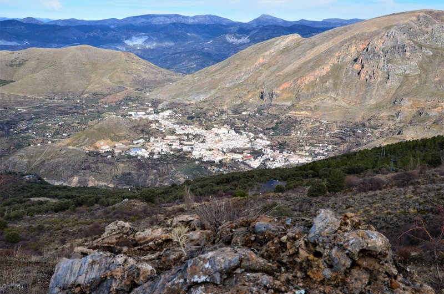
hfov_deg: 41.2
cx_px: 222
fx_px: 591
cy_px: 147
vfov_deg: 28.0
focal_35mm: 48
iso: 400
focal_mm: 32
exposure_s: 1/500
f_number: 11
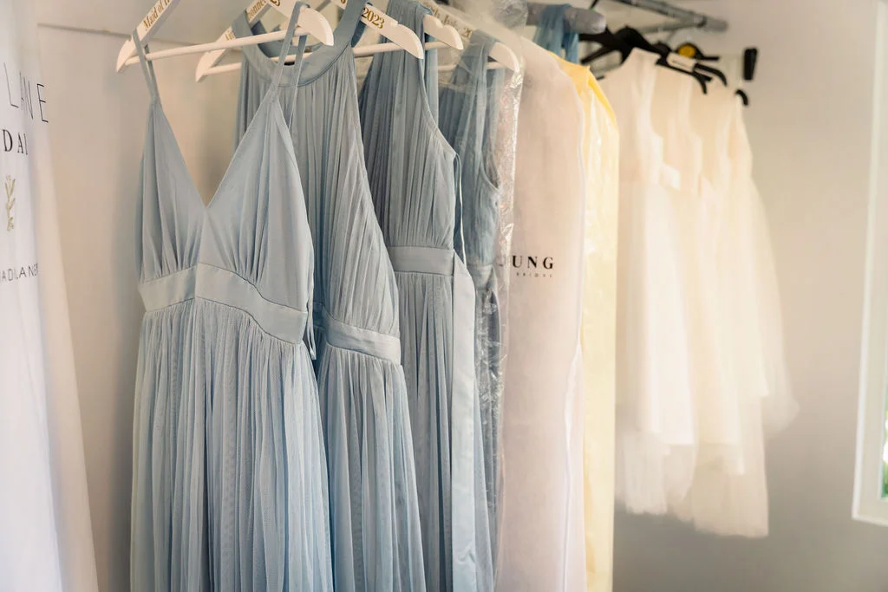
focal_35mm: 37
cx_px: 444
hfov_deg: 51.9
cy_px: 296
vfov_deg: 36.0
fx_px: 913
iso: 1000
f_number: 2.8
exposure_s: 1/200
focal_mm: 37
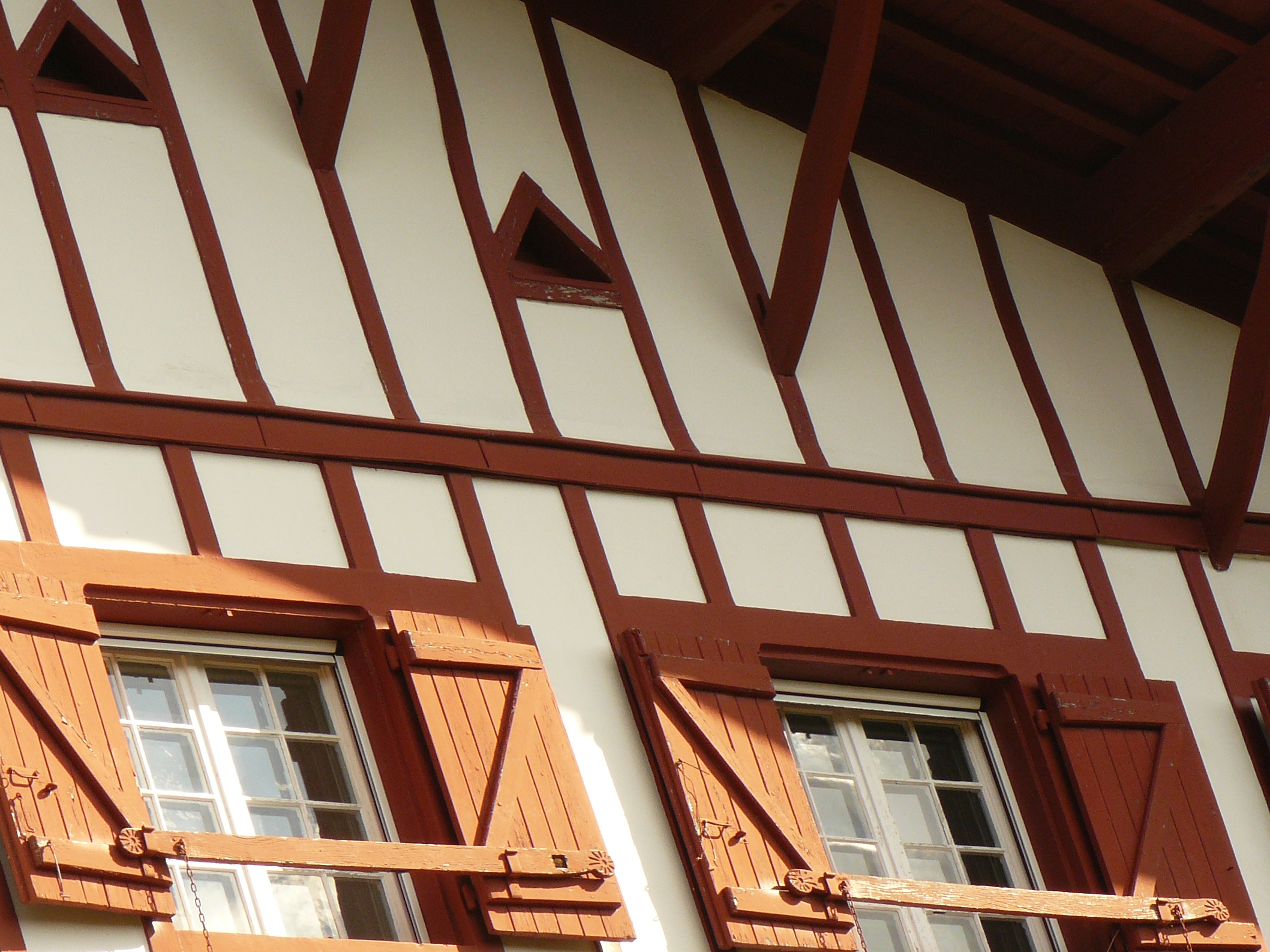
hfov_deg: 7.8
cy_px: 539
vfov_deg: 5.8
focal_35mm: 254
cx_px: 824
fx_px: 9317
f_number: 5
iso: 100
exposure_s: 1/200
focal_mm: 29.1
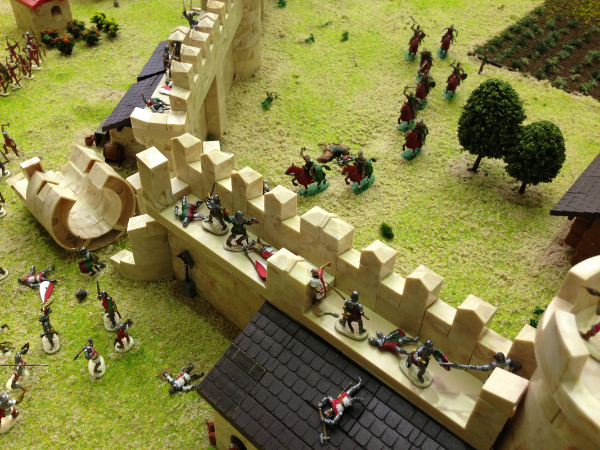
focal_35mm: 33
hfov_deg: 55.4
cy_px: 225
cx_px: 300
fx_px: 572
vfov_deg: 42.9
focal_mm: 4.12
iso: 125
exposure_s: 1/20
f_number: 2.4
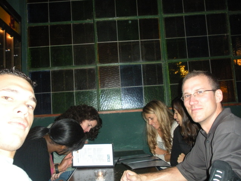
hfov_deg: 51.4
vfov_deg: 39.7
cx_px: 120
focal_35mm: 36
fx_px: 251
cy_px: 90
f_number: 3.5
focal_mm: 6.3
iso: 398
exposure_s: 1/60
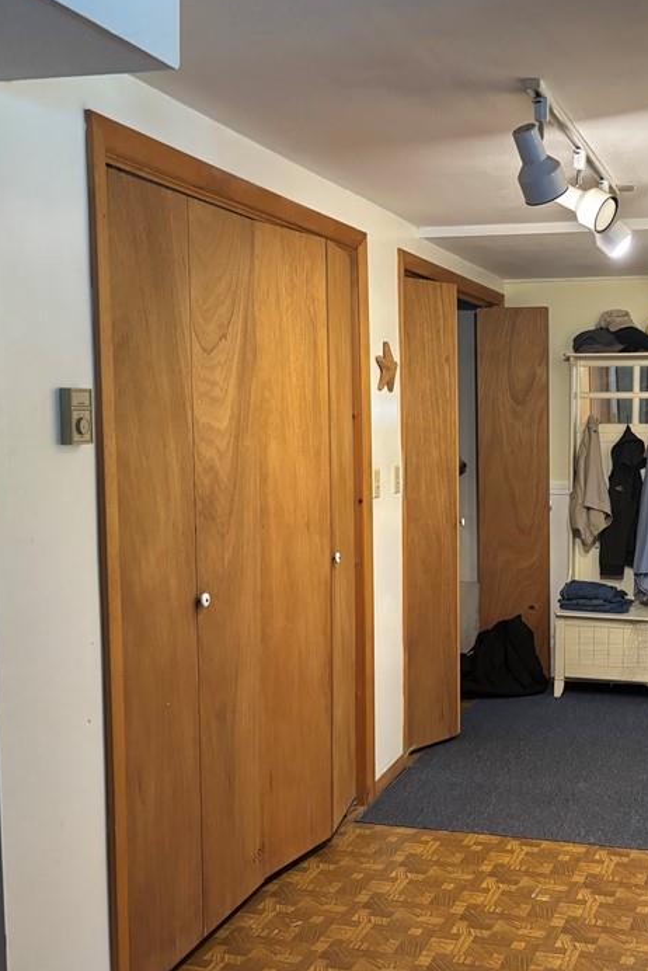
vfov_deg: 48.4
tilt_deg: -3.6
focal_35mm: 40
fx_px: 1079
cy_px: 501
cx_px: 509
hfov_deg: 32.6
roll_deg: +0.8
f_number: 1.6
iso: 400
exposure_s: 1/60
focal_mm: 5.96
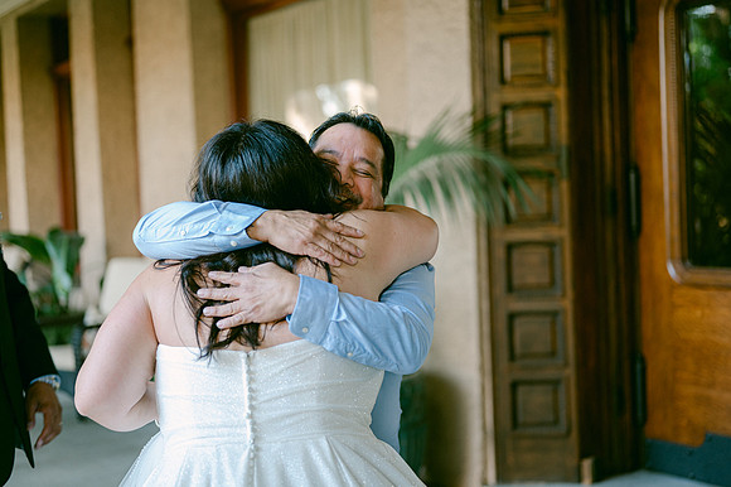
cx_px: 366
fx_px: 1029
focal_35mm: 51
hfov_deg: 39.1
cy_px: 244
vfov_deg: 26.6
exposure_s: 1/125
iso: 360
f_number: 2
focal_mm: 50
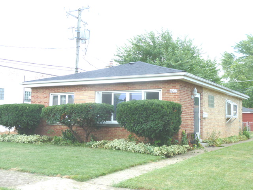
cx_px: 126
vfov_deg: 34.3
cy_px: 95
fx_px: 307
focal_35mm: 42
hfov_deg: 44.8
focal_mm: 6.9
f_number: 3.7
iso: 80
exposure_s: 1/100
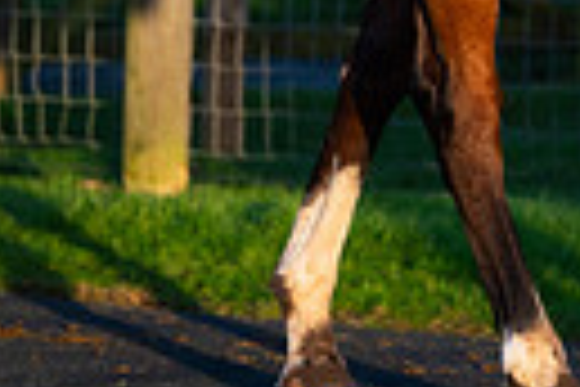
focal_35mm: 741
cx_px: 1039
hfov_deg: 2.8
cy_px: -410
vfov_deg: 1.9
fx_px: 11937
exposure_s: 1/2500
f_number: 3.5
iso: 800
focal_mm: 165
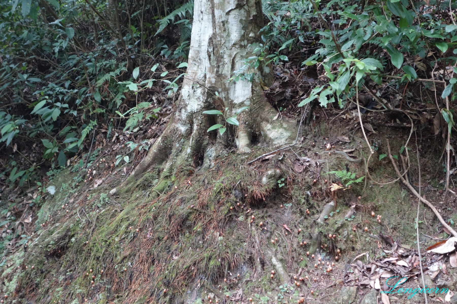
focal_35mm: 54
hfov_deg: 36.9
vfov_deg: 25.1
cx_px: 228
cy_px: 152
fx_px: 685
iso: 1000
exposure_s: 1/60
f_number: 3.5
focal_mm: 19.98
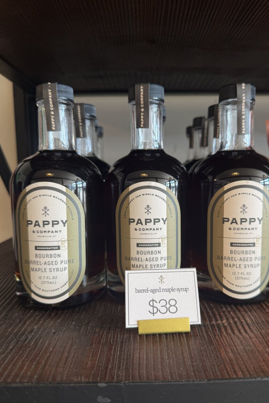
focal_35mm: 26
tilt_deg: -7.7
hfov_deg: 49.4
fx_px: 291
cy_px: 208
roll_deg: +0.5
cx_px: 151
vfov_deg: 69.4
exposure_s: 1/120
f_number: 1.78
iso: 100
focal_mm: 6.76
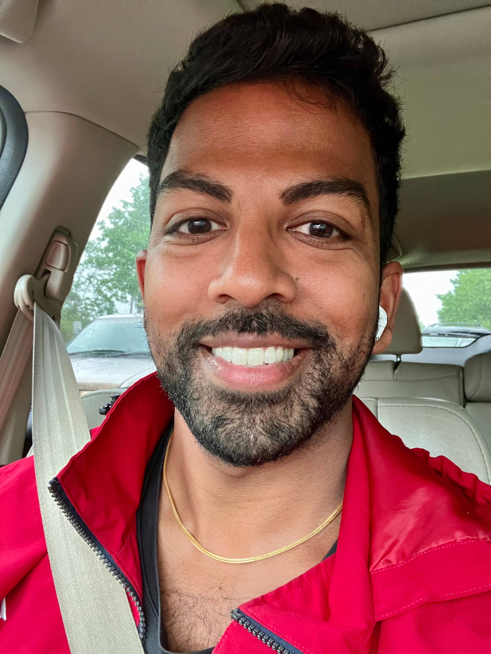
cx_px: 246
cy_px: 327
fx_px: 605
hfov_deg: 44.2
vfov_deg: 56.8
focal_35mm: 32
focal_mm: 2.87
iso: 400
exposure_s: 1/29
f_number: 2.2
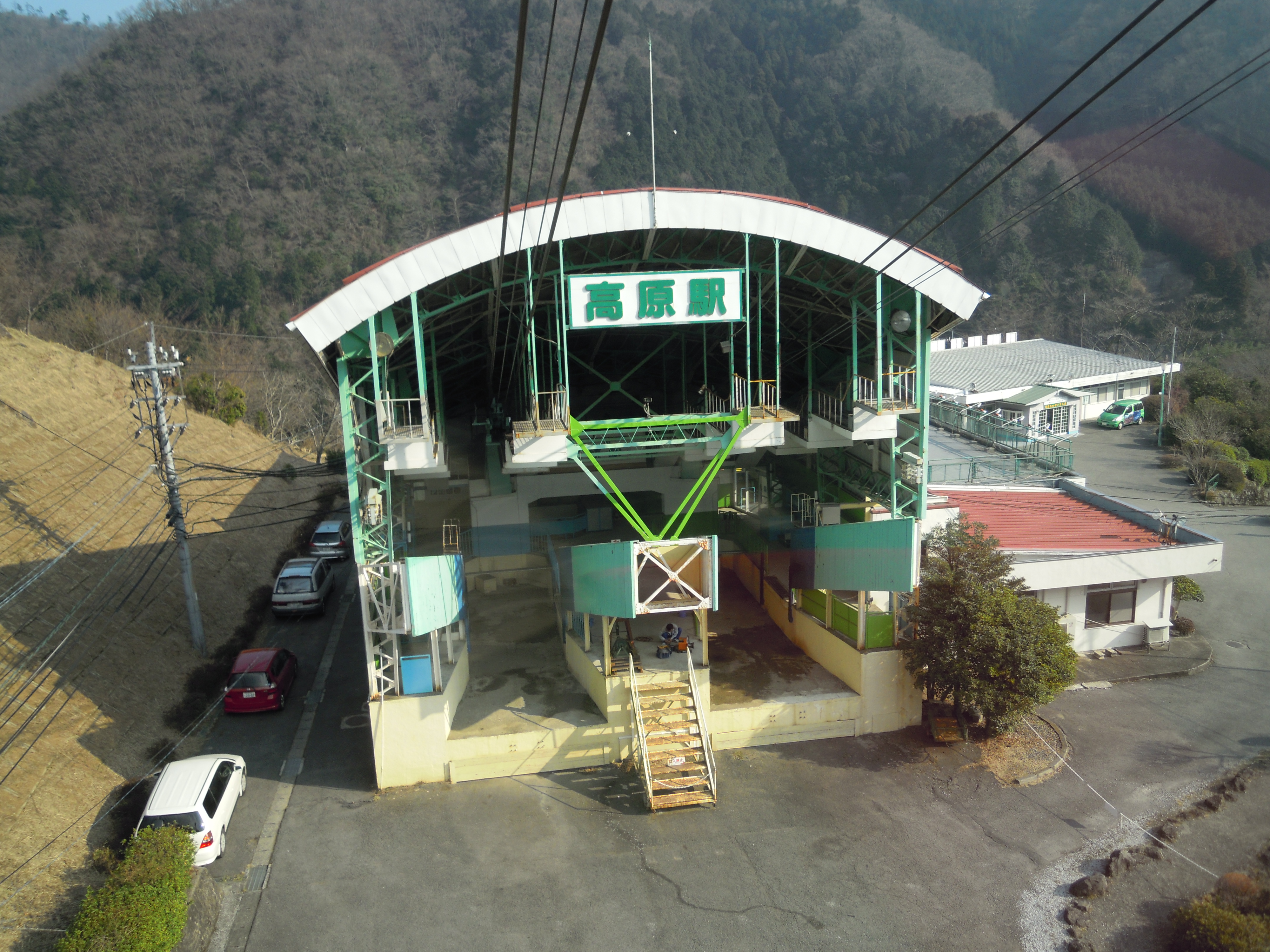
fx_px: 1027
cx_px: 635
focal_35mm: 28
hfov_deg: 63.4
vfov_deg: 49.7
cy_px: 476
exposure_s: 1/640
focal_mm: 5
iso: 100
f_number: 2.7
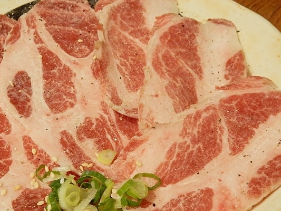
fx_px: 438
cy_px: 126
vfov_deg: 27.0
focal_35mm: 54
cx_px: 111
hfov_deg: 35.4
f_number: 4
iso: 320
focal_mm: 6.4
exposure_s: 1/30
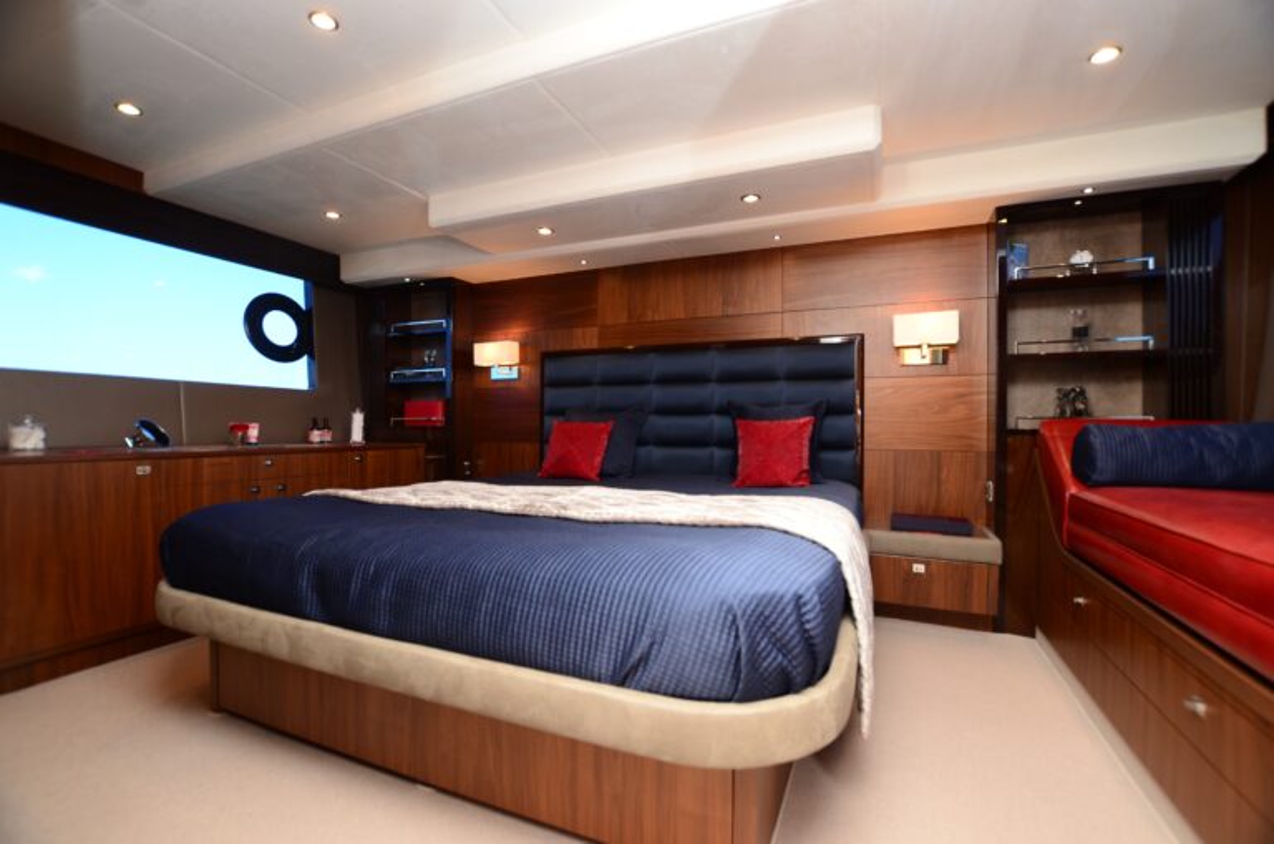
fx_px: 530
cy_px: 422
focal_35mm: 15
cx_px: 637
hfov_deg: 100.5
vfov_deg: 77.1
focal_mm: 10
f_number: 4.5
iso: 400
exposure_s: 1/60
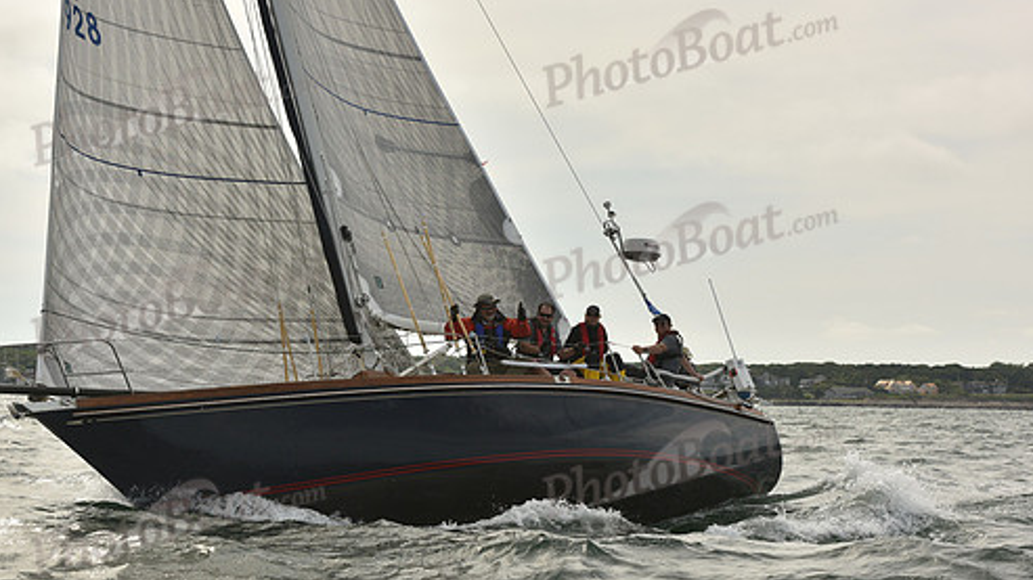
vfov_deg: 11.4
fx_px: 2903
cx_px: 436
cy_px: 384
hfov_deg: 20.2
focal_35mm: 106
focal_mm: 86
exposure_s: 1/1250
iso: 320
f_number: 9
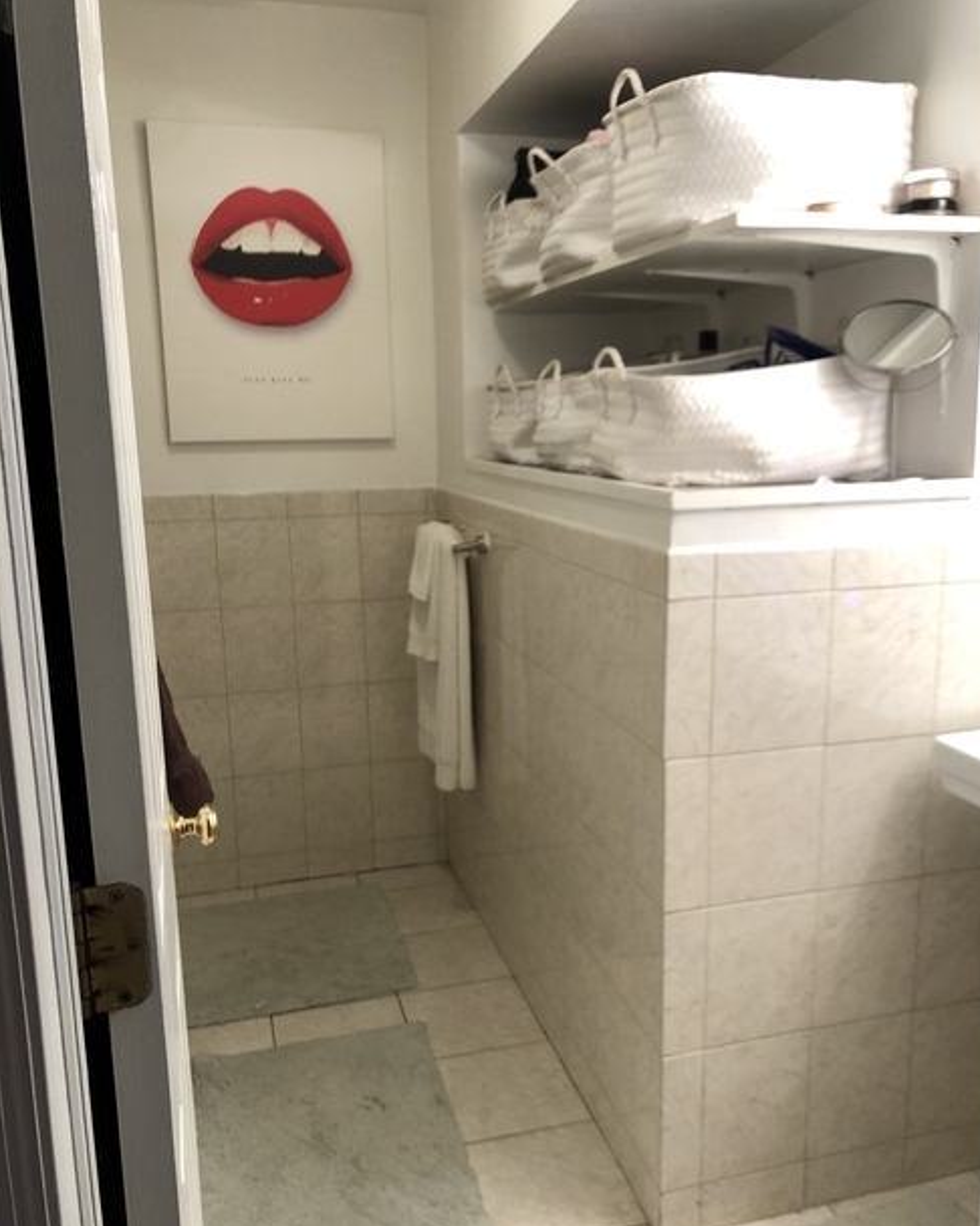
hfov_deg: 48.5
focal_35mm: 30
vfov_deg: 58.7
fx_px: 1088
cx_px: 502
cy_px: 666
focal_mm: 4
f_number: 1.8
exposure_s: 1/24
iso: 40
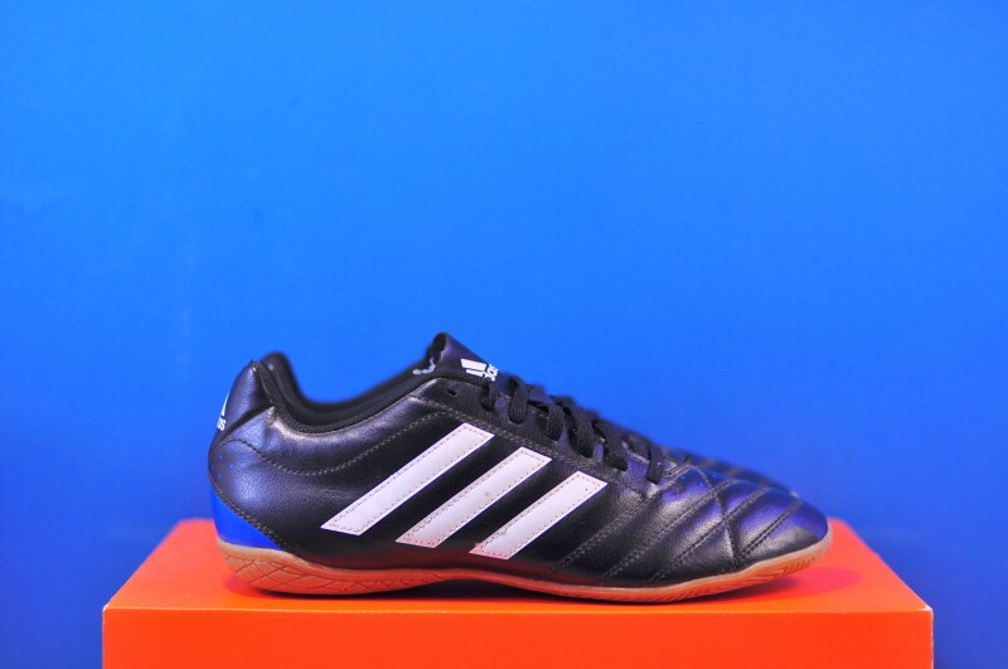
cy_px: 334
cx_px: 504
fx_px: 2097
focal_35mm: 75
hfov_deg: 27.0
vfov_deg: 18.1
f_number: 2
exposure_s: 1/320
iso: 250
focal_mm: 50
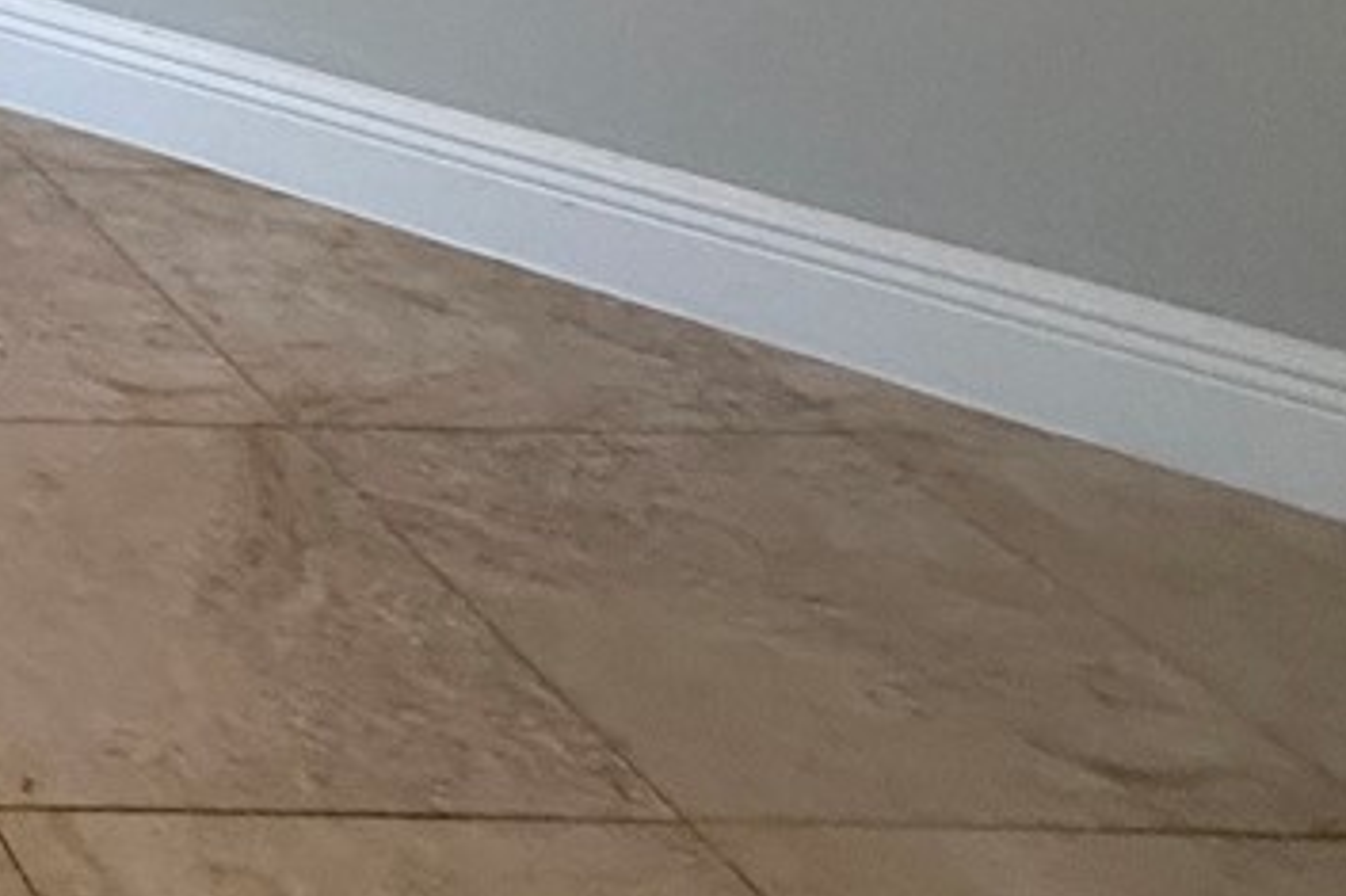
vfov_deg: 17.0
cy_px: -717
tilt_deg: -5.9
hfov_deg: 20.0
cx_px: -1193
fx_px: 2466
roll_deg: +0.9
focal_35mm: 66
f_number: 2.2
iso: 250
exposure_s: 1/60
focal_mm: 2.22
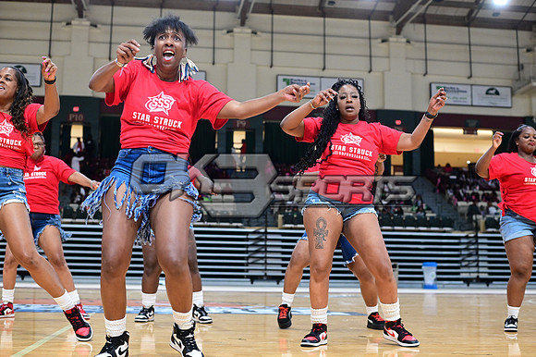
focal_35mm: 50
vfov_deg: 27.0
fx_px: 744
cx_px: 268
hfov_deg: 39.6
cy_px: 178
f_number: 3.2
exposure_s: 1/1000
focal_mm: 50
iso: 6400
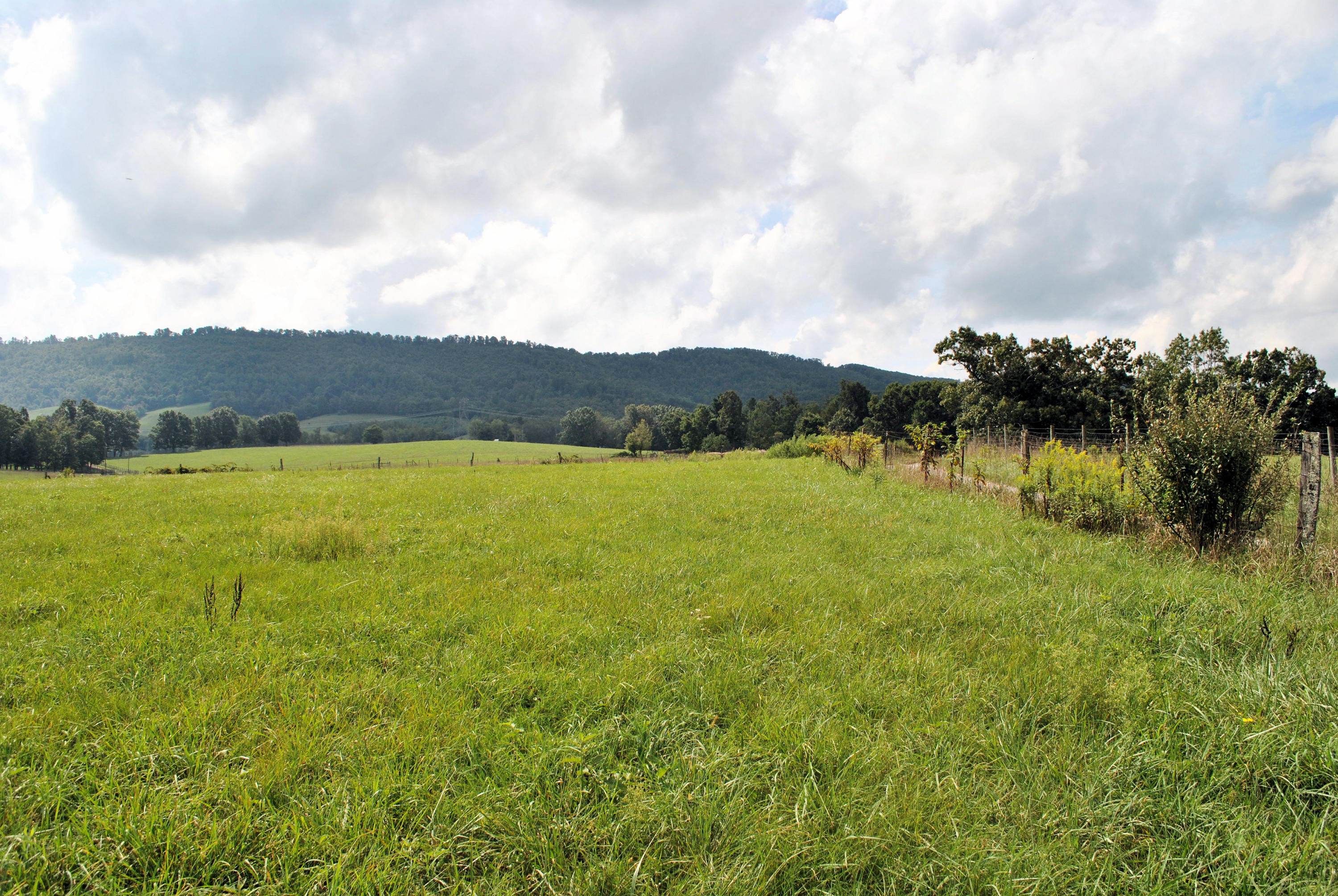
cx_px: 669
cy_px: 448
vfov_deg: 48.0
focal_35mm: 27
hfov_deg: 67.3
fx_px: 1005
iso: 100
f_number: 8
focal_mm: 18
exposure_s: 1/250
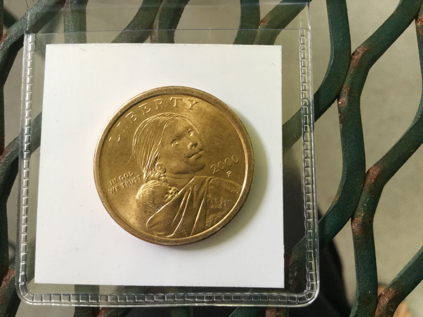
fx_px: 379
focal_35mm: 31
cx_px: 212
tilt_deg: -84.8
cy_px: 158
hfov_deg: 58.4
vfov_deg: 45.4
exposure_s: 1/30
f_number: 2.4
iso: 25
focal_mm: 3.3
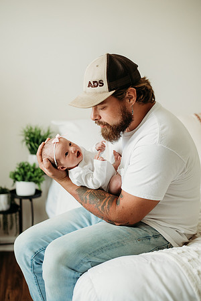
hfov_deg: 27.0
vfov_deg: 39.6
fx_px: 419
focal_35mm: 50
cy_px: 150
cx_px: 100
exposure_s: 1/250
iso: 800
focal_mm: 50
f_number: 2.5
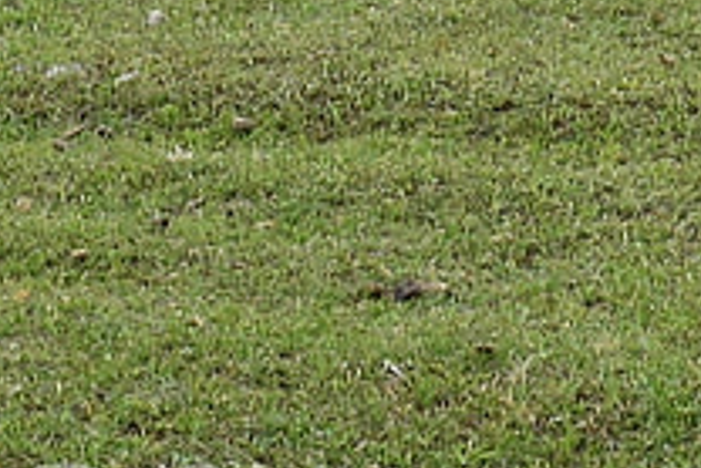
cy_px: -815
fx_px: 5628
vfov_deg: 4.6
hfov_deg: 6.4
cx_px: 2187
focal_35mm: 289
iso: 200
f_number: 11
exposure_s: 1/80
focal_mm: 25
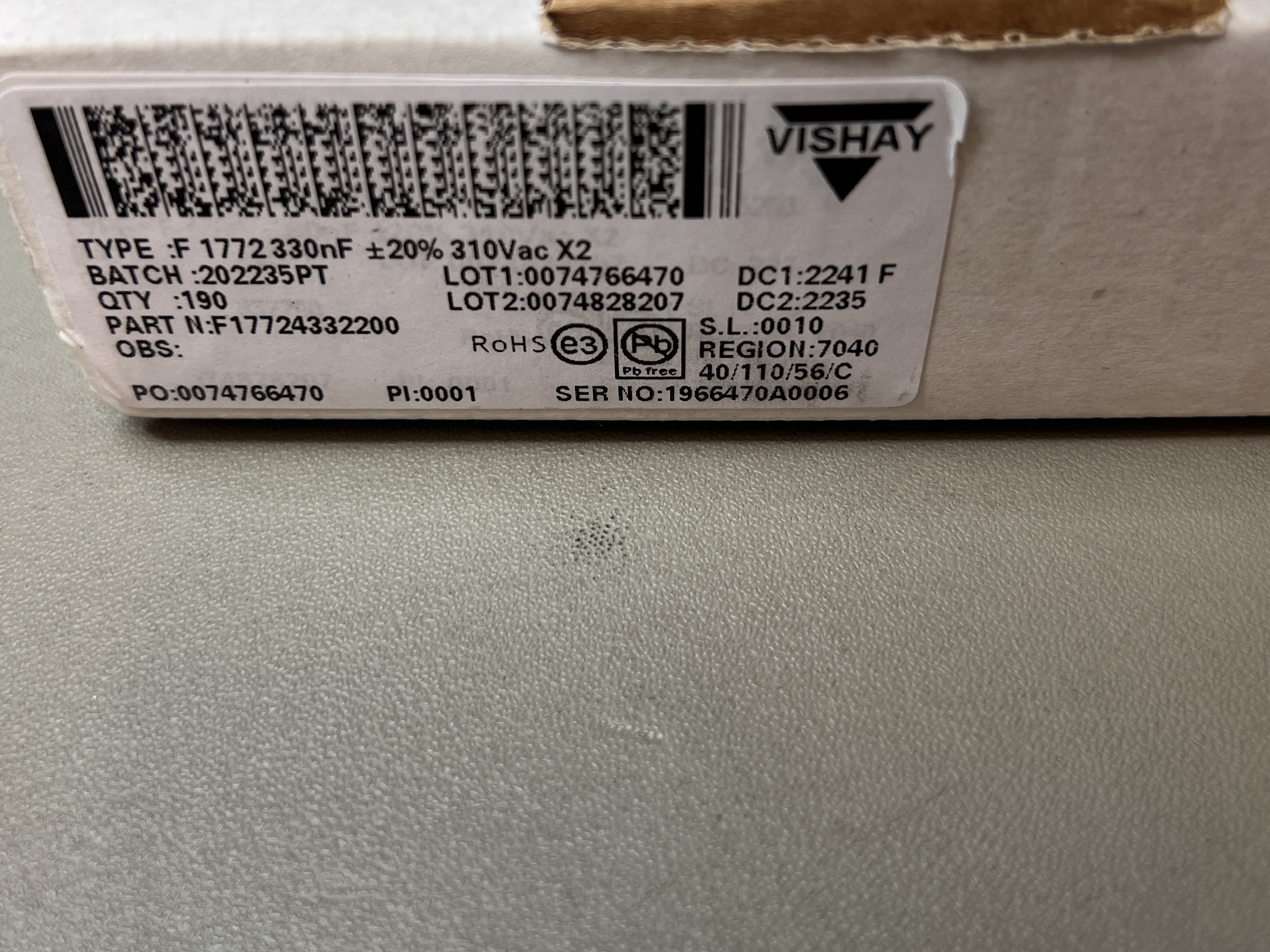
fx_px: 1321
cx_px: 588
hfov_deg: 51.3
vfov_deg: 39.4
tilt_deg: -48.1
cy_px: 359
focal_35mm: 36
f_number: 1.5
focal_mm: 5.7
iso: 40
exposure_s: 1/100
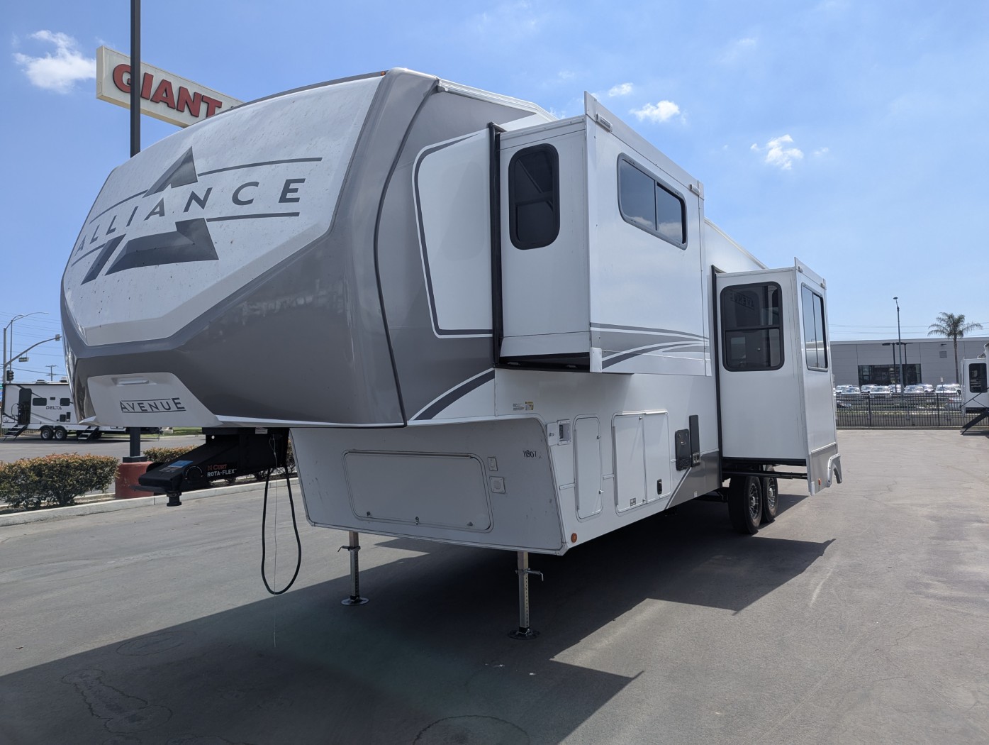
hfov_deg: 71.5
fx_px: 687
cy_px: 372
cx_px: 494
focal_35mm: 24
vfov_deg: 56.9
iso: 45
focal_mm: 6.81
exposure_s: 1/2899
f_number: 1.85
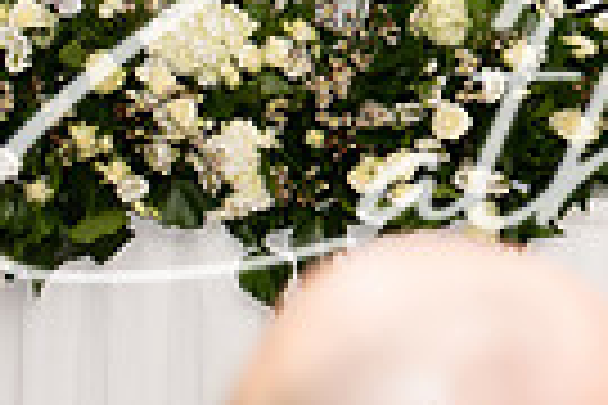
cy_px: -169
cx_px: 1076
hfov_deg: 4.5
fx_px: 7684
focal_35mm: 455
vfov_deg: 3.0
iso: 400
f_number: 2.8
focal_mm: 102
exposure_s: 1/160
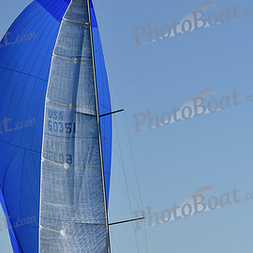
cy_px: 171
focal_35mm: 128
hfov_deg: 13.6
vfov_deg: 13.6
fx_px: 1058
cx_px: 85
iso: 250
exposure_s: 1/1250
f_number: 9
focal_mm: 70
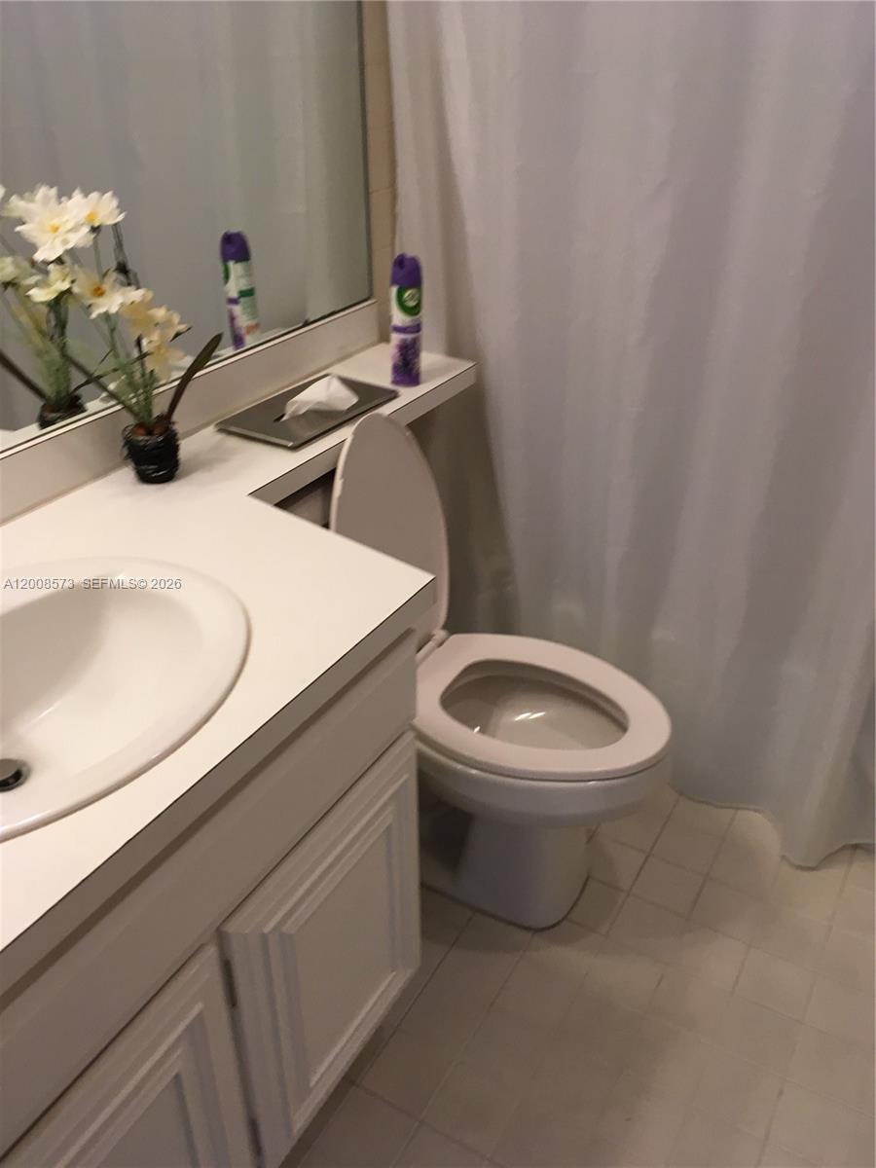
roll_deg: -0.2
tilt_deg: -27.8
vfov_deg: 61.7
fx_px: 979
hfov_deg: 48.2
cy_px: 584
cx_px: 438
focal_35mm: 29
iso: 64
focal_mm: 4.15
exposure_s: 1/30
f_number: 2.2
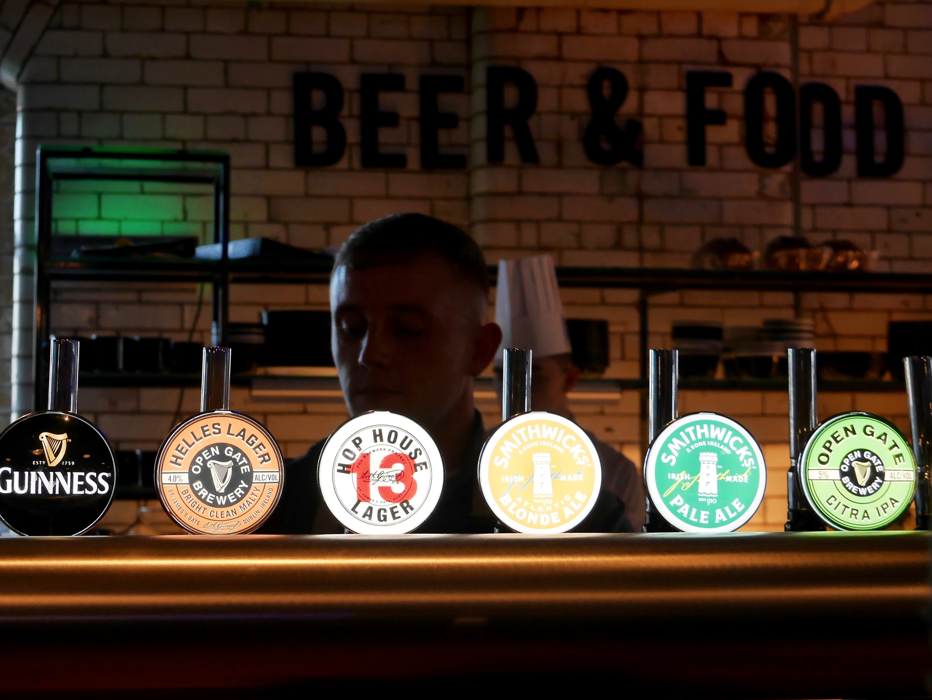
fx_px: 1643
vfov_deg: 24.0
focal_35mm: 61
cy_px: 305
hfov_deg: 31.5
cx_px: 347
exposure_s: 1/125
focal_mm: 22
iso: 640
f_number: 4.7
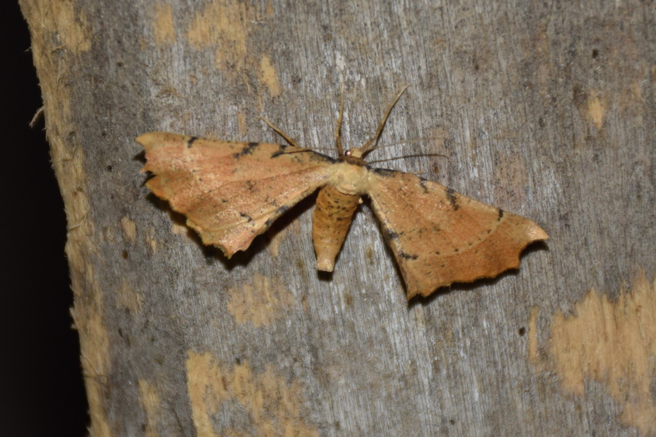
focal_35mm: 210
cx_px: 328
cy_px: 218
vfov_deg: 6.5
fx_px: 3825
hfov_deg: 9.8
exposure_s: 1/60
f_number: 5.6
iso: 320
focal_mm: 140
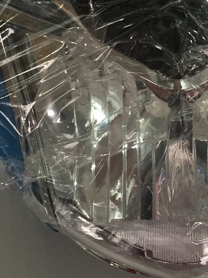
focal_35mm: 86
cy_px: 10
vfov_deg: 22.0
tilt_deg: -71.1
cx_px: 186
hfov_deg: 16.9
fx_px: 689
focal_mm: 4.15
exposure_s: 1/33
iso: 125
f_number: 2.2
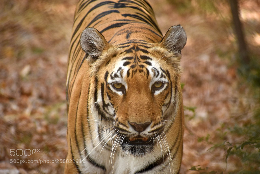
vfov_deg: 3.7
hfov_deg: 5.5
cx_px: 130
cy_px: 87
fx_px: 2708
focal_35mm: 375
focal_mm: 250
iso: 1000
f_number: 6
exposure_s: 1/800
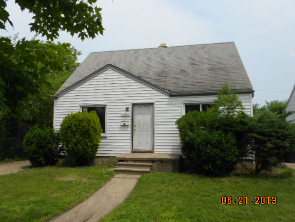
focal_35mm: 26
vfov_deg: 53.1
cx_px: 148
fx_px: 222
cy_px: 111
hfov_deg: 67.3
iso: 80
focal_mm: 4.6
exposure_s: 1/1000
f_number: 3.2
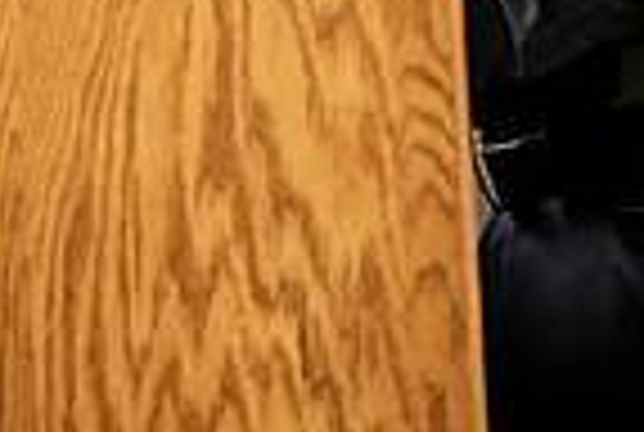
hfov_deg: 3.8
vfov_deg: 2.5
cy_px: -349
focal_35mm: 546
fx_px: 9788
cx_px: 306
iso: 2000
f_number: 2.8
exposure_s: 1/200
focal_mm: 135
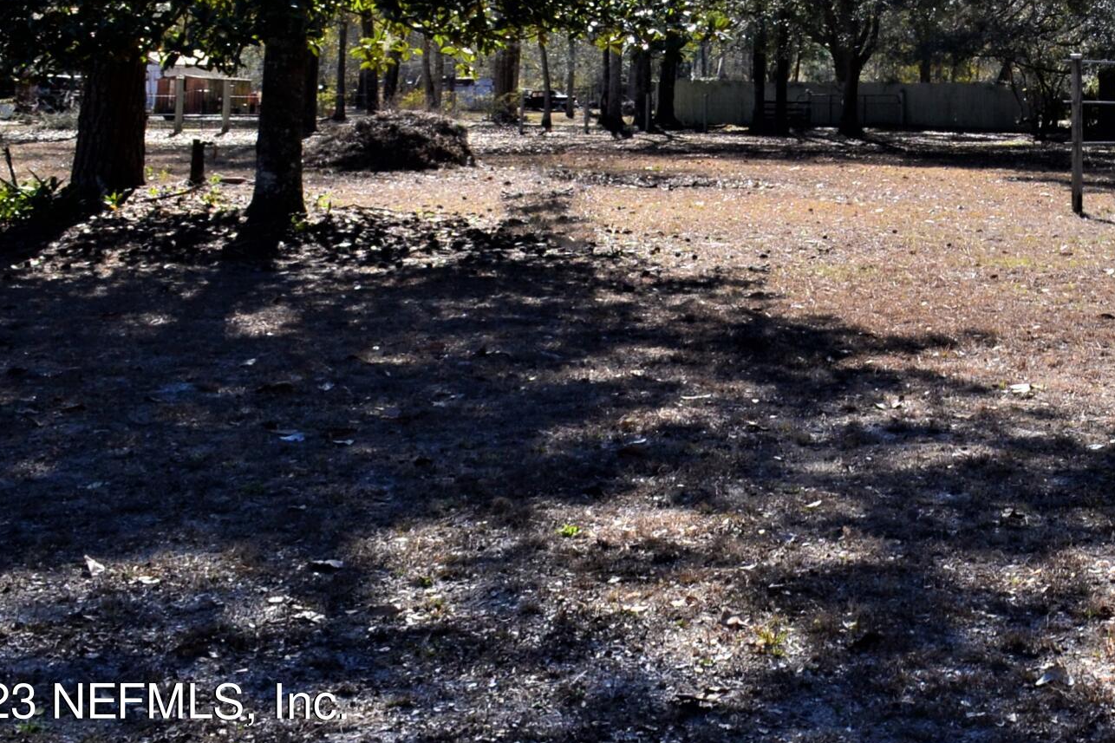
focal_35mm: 63
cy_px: -86
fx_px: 1951
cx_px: 1190
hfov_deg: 29.2
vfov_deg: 20.5
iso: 400
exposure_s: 1/320
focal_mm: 18
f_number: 10
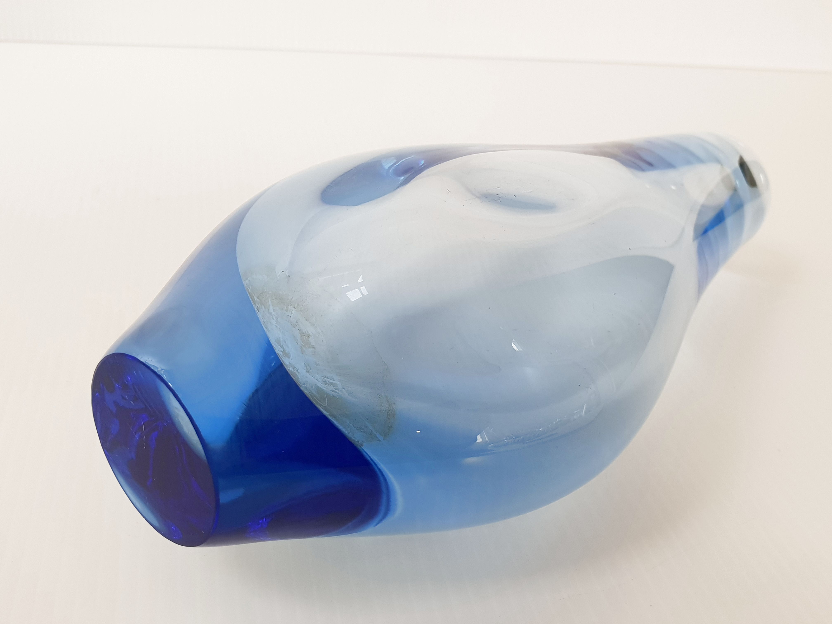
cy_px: 312
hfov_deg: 67.3
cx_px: 416
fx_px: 625
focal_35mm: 26
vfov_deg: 53.1
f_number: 2.4
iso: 100
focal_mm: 4.3
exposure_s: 1/50
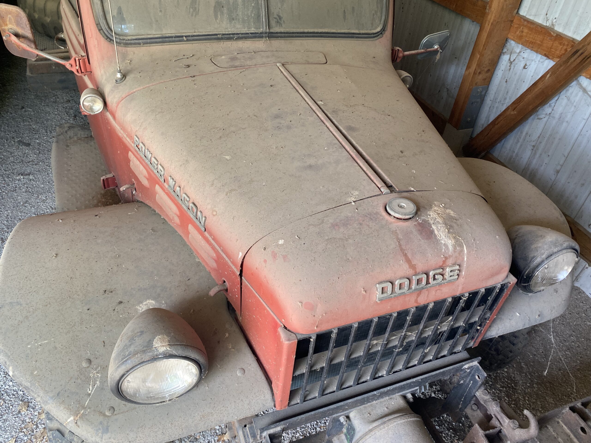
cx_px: 296
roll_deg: -5.3
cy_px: 222
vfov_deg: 53.1
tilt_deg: -40.2
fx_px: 444
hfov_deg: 67.3
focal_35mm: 26
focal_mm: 4.25
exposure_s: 1/121
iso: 125
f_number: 1.8
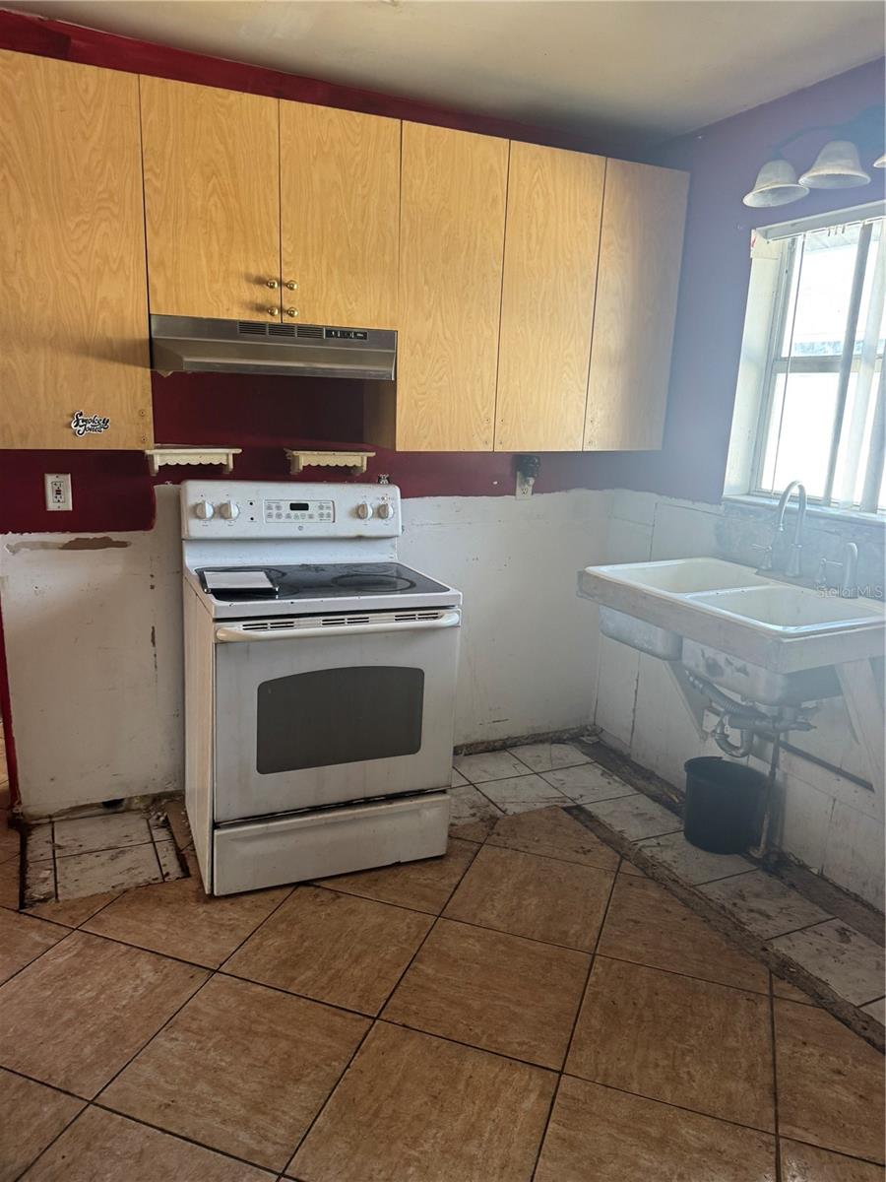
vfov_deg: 71.6
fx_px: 819
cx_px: 443
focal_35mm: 24
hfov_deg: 56.8
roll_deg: -1.6
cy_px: 591
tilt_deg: -13.4
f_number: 1.78
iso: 200
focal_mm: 6.76
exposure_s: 1/72
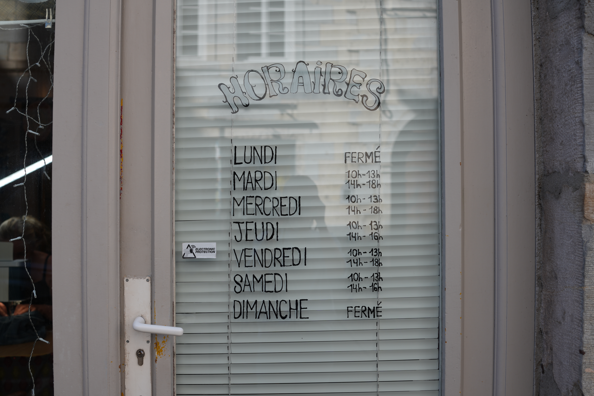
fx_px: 577
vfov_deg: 37.9
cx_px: 297
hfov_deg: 54.4
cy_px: 198
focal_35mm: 35
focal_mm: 35
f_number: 4
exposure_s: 1/250
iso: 100
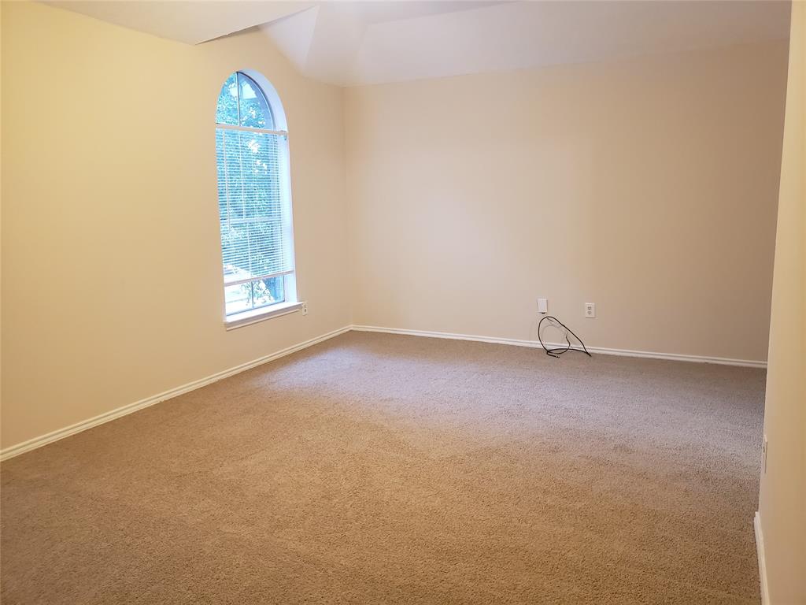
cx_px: 403
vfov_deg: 53.1
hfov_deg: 67.3
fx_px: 605
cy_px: 302
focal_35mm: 26
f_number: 1.5
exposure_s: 1/60
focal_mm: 4.3
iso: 250
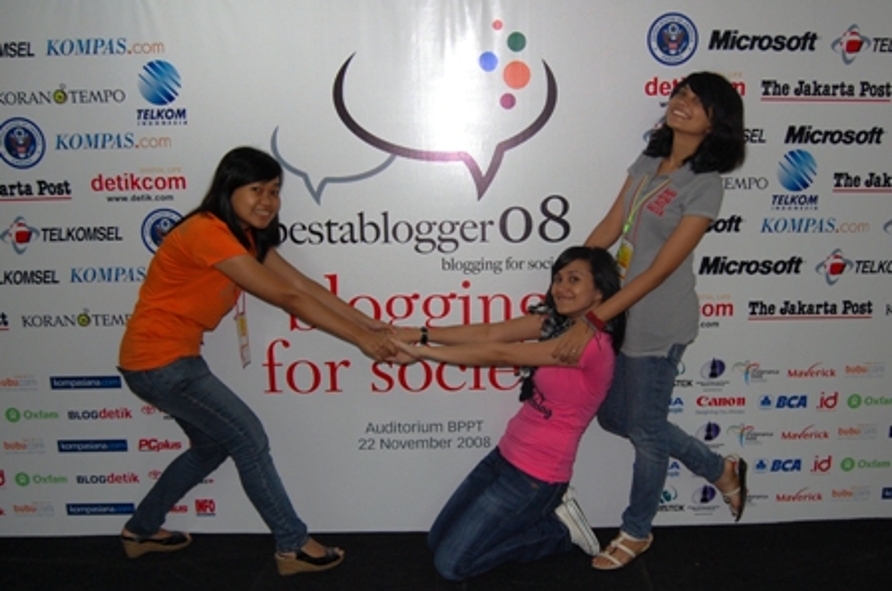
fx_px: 742
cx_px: 446
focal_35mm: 30
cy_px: 296
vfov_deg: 43.5
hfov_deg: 62.0
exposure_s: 1/60
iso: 400
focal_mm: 20
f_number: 3.8
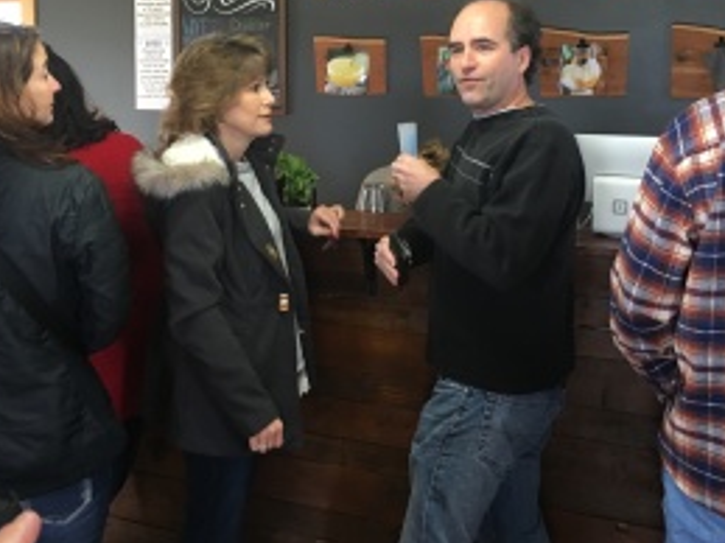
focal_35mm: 41
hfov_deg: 45.8
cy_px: 168
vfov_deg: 34.7
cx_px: 336
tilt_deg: -6.1
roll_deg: +0.8
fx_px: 858
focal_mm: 4.15
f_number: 2.2
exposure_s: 1/30
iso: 125
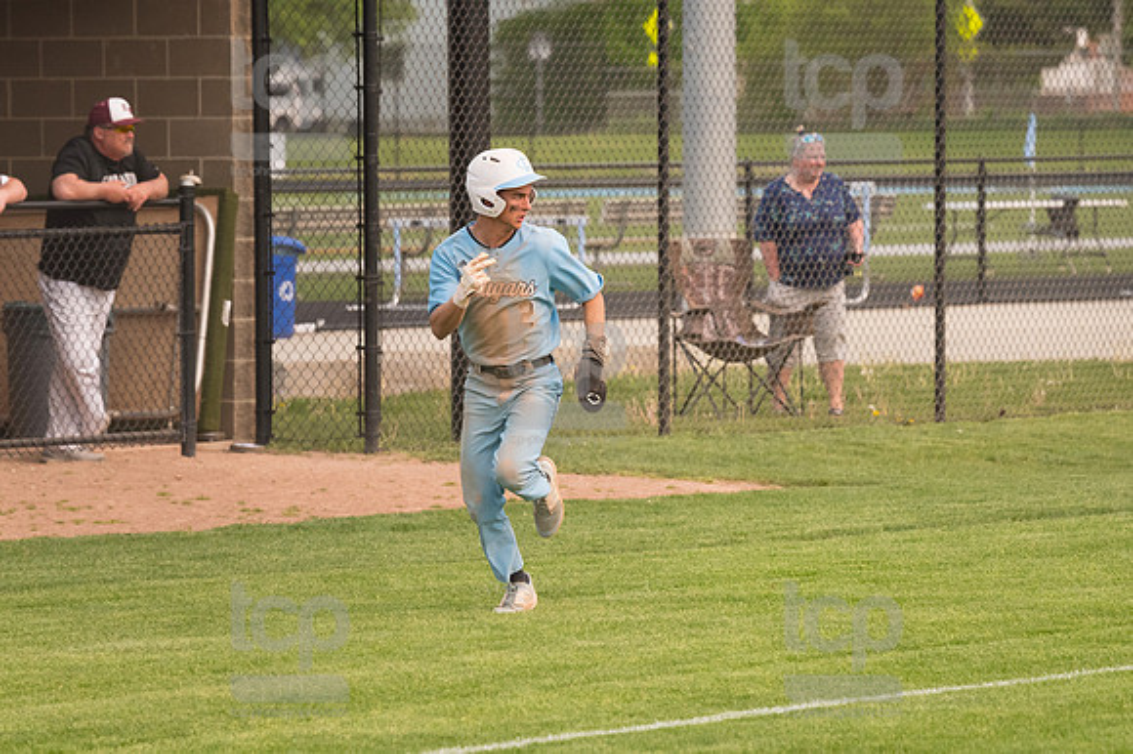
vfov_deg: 4.7
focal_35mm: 292
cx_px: 566
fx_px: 9184
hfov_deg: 7.1
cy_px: 377
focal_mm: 195
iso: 1000
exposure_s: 1/2000
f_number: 5.6
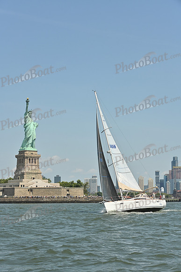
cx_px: 90
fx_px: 528
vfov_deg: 28.8
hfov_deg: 19.5
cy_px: 136
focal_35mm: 70
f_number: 8
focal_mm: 70
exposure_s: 1/1250
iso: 320
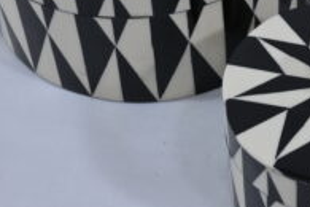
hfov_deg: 17.6
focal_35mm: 114
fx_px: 982
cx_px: 286
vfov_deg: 11.9
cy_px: 1
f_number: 9
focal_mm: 37
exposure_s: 1/125
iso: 640
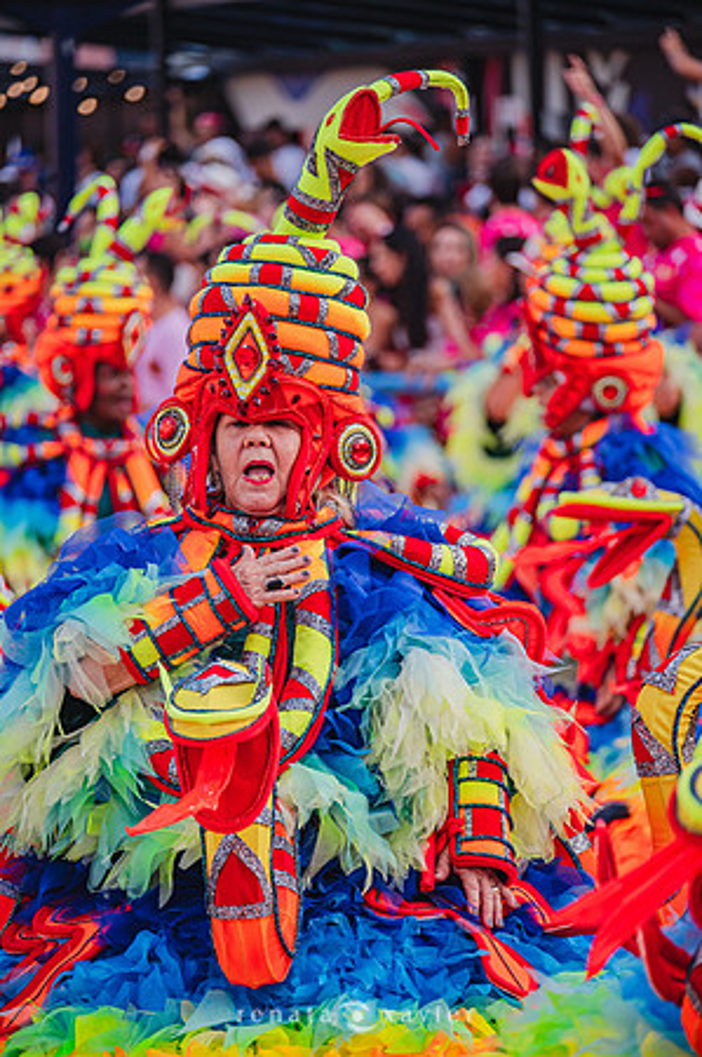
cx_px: 351
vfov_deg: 10.3
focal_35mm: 200
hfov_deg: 6.9
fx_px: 5863
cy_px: 528
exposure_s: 1/1600
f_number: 5.6
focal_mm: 200
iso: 640
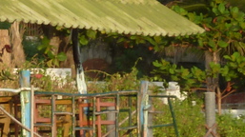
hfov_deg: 3.1
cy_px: 63
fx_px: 4530
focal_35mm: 698
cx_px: -223
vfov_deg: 1.7
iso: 80
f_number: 4.5
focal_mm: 22.5
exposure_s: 1/160
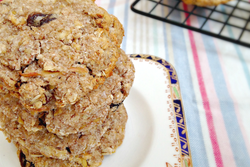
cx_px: 125
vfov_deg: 29.2
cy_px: 77
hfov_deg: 42.7
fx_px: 319
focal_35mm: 46
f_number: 2.4
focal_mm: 4.12
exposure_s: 1/40
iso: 50
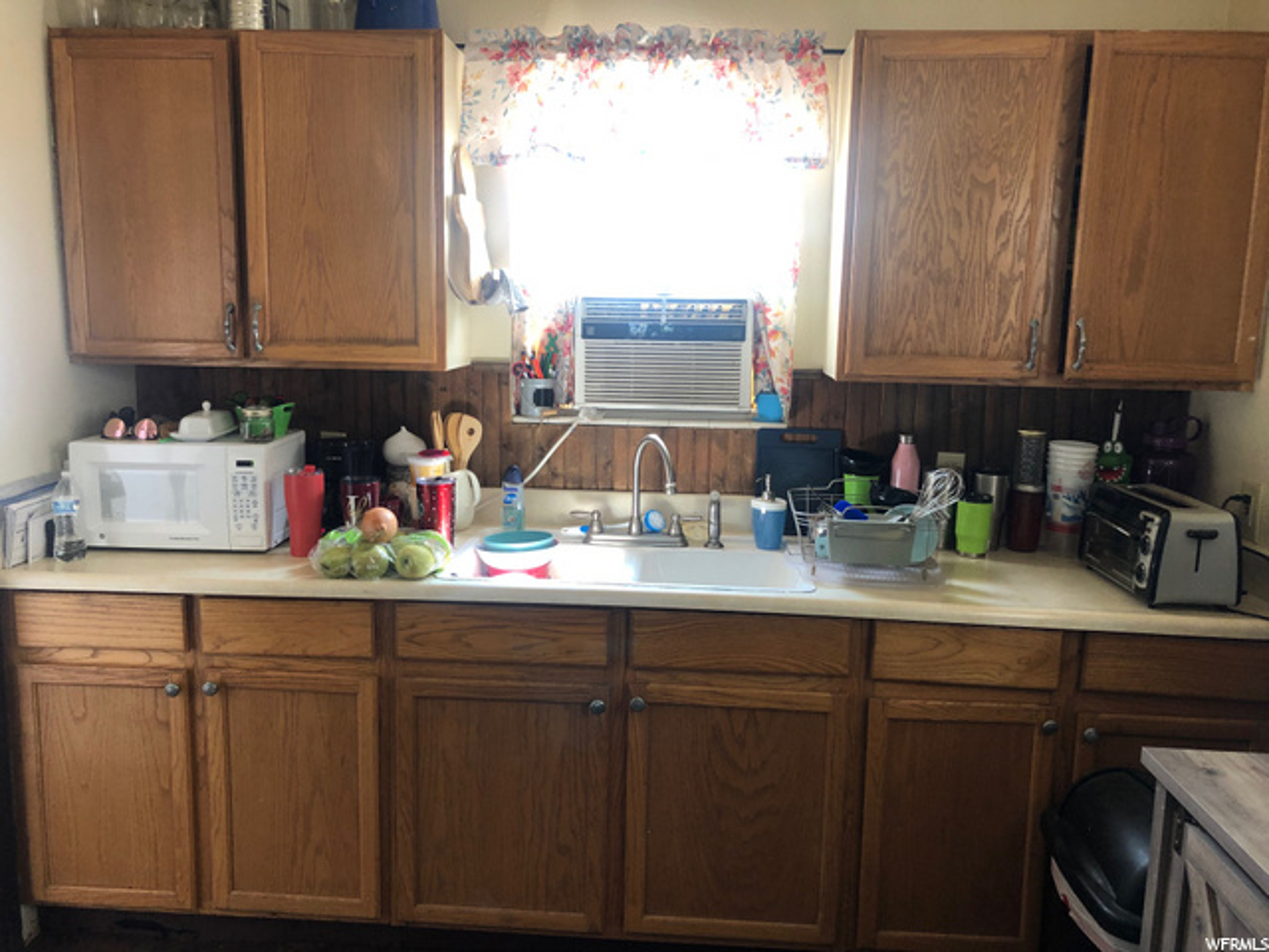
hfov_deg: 63.4
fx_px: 1026
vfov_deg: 49.7
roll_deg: -1.1
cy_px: 476
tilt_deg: -8.4
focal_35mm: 28
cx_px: 634
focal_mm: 3.99
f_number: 1.8
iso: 40
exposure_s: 1/24
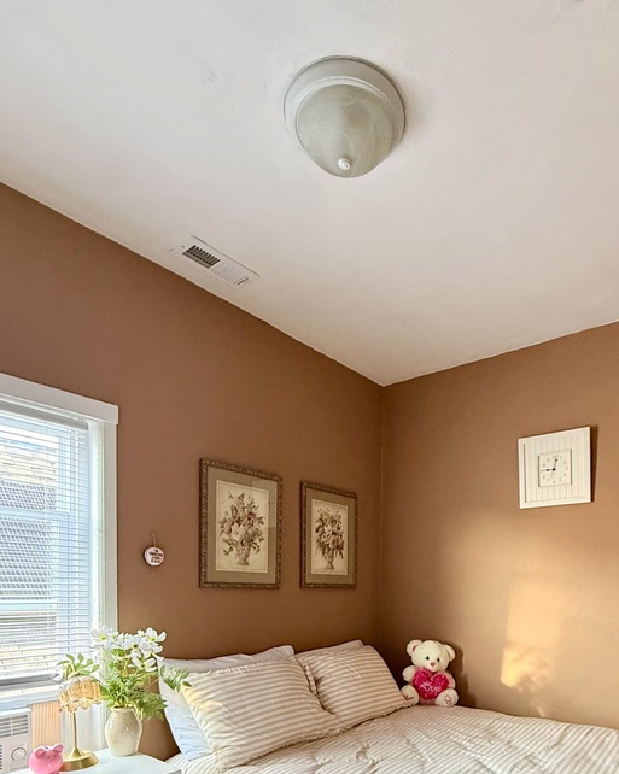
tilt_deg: -0.9
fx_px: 527
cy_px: 604
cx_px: 385
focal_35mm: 23
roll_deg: -0.4
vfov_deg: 66.8
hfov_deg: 60.1
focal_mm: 2.22
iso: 320
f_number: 2.2
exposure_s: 1/67
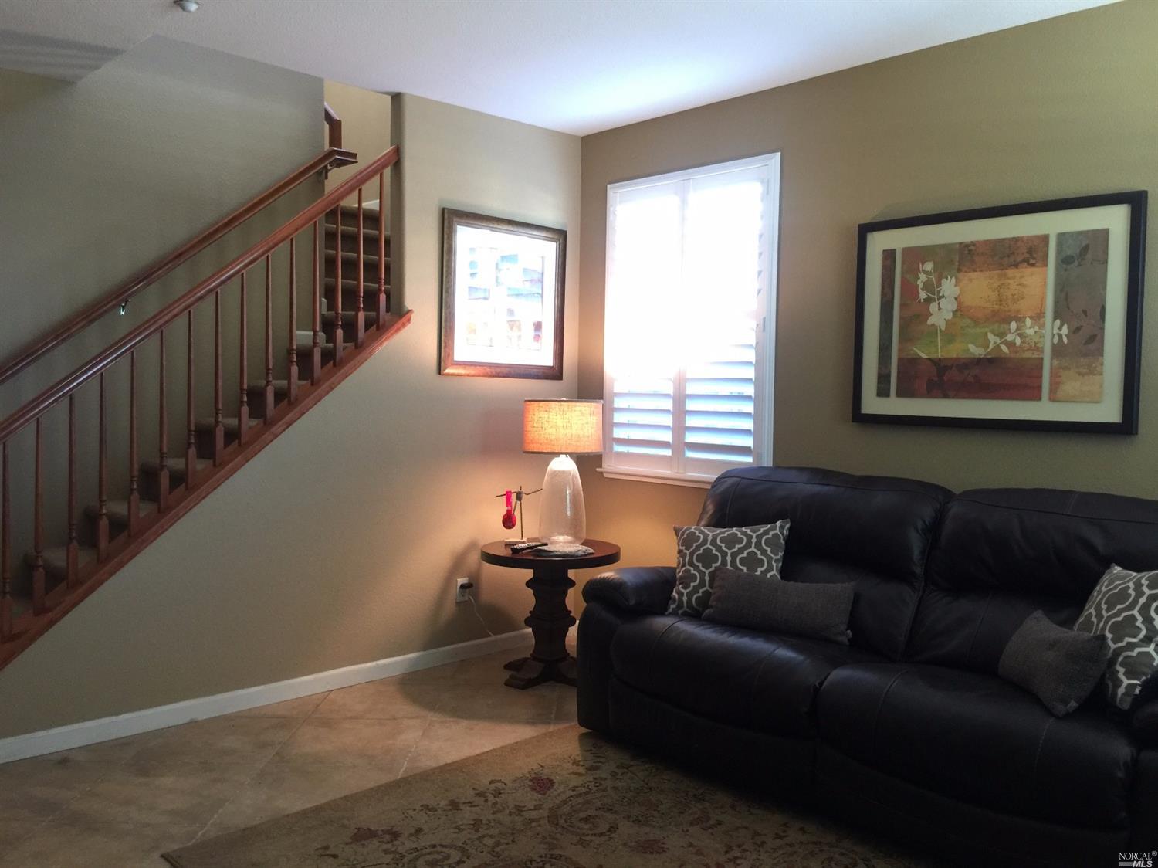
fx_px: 970
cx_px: 579
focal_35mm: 29
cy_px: 434
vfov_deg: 48.2
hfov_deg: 61.7
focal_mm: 4.15
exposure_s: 1/15
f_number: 2.2
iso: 100
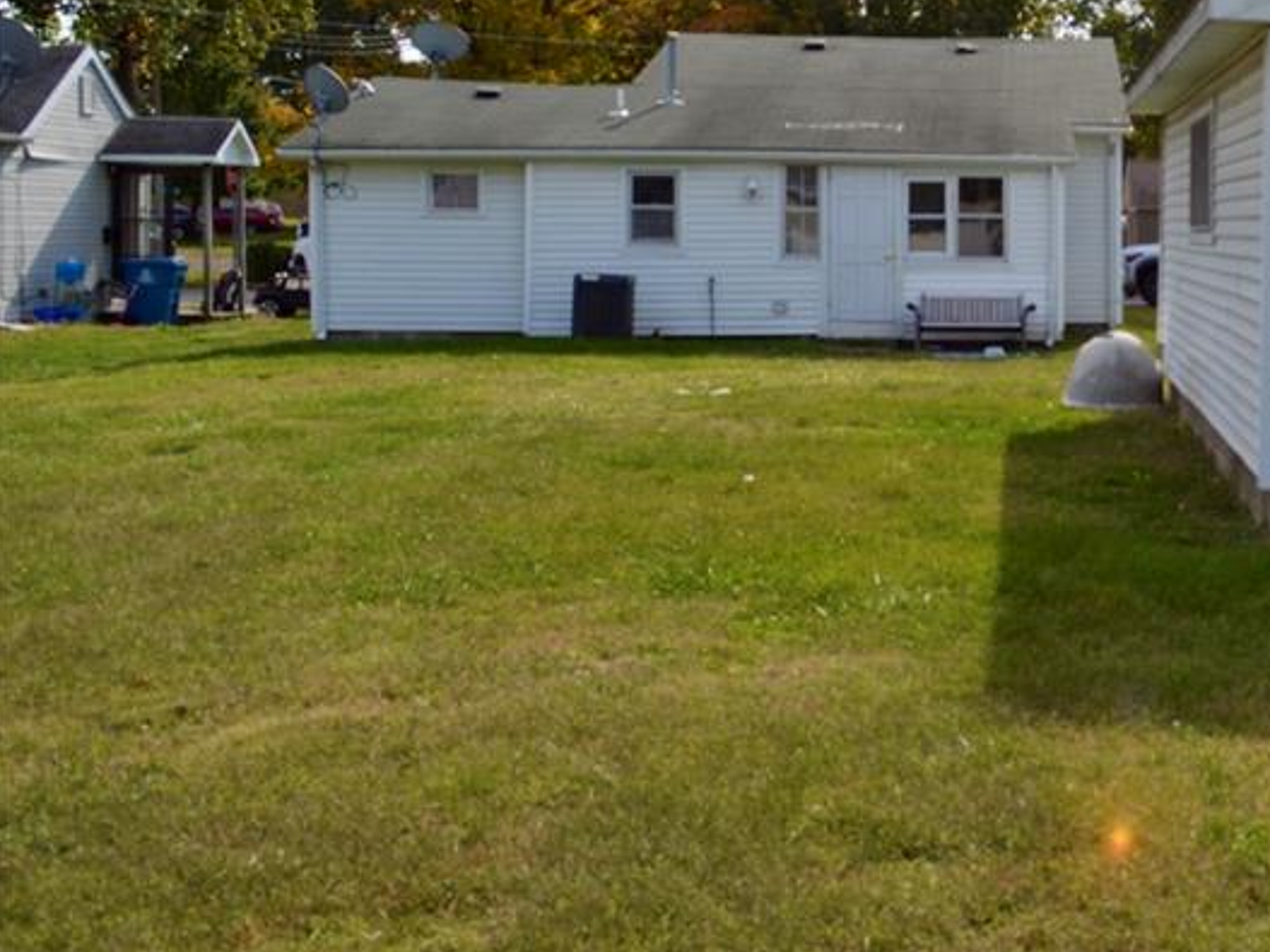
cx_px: 1229
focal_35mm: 56
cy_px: 234
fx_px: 2054
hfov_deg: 32.0
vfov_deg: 25.8
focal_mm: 20
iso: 100
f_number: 8
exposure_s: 1/250
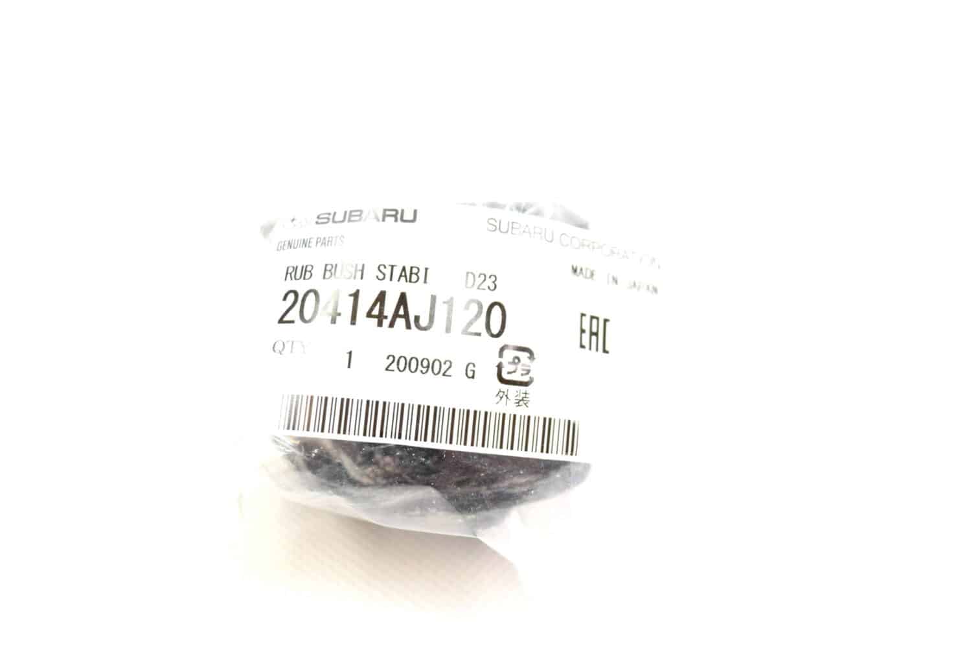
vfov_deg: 28.1
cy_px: 324
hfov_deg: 41.1
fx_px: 1293
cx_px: 484
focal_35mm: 48
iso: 400
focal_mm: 32
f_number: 5.6
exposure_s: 1/125
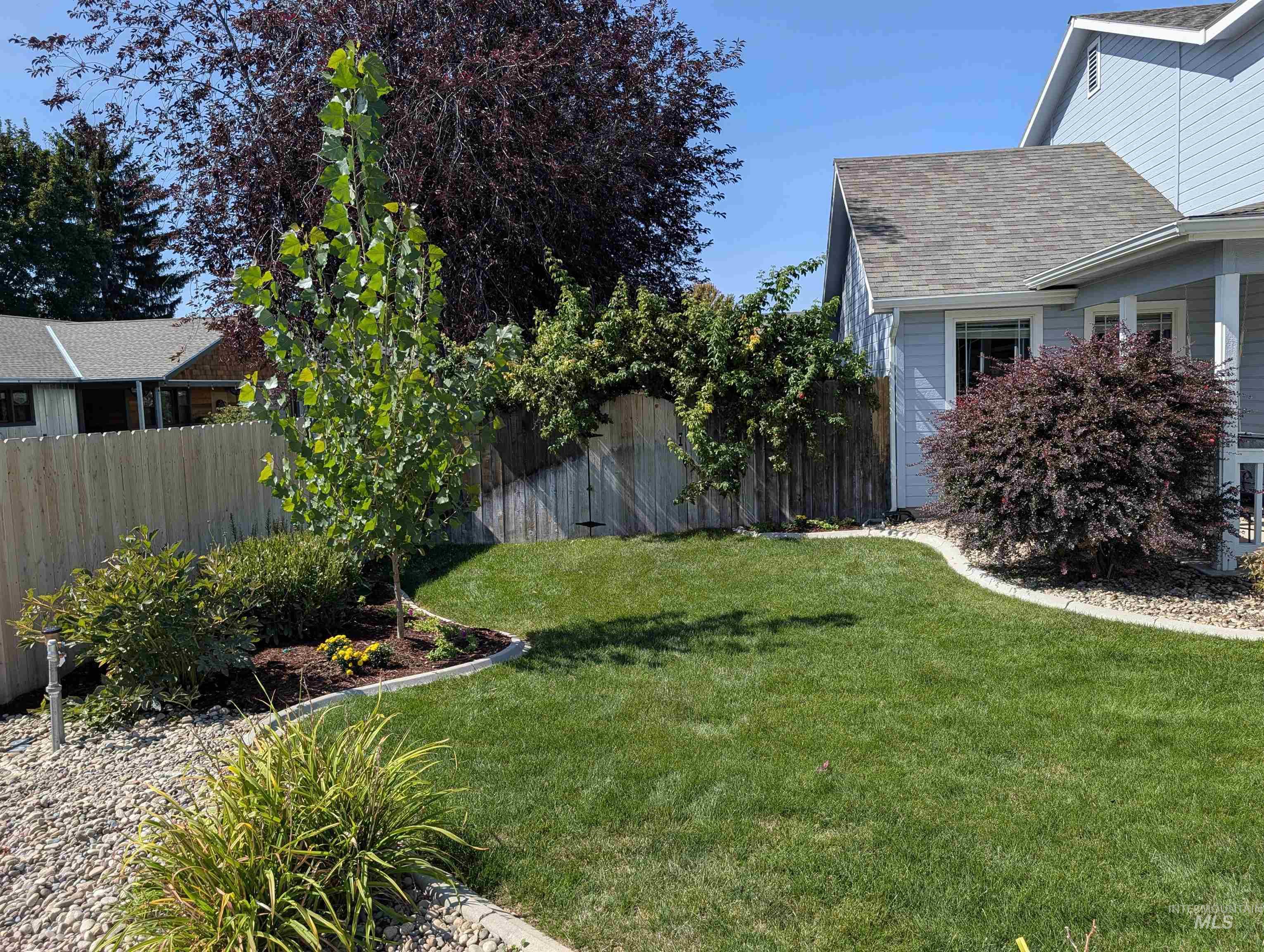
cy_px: 476
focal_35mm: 24
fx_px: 878
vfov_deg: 56.9
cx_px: 632
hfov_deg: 71.5
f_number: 1.68
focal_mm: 6.9
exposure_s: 1/1160
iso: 20
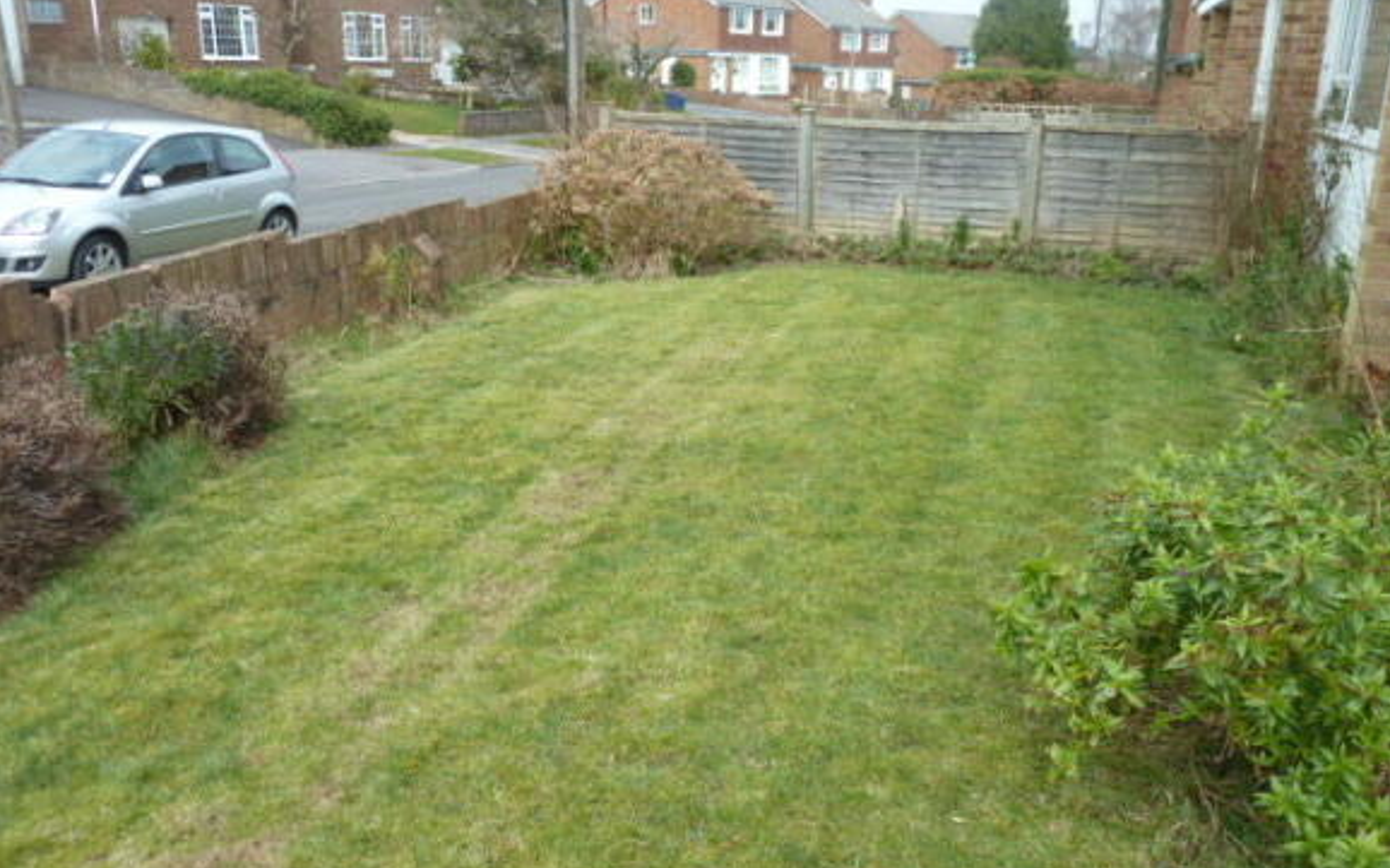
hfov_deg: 61.2
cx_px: 696
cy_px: 463
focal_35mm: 31
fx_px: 1174
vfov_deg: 40.6
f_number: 4
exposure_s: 1/160
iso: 80
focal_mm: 4.7
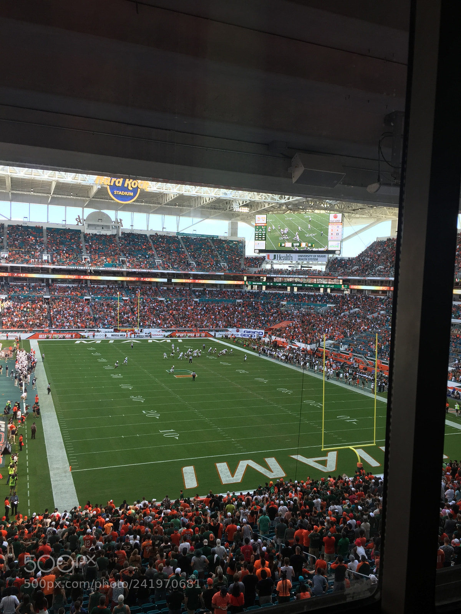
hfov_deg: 48.2
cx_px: 230
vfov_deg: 61.7
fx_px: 515
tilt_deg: -2.4
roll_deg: -0.9
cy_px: 307
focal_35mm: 29
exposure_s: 1/154
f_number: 2.2
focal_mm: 4.15
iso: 32
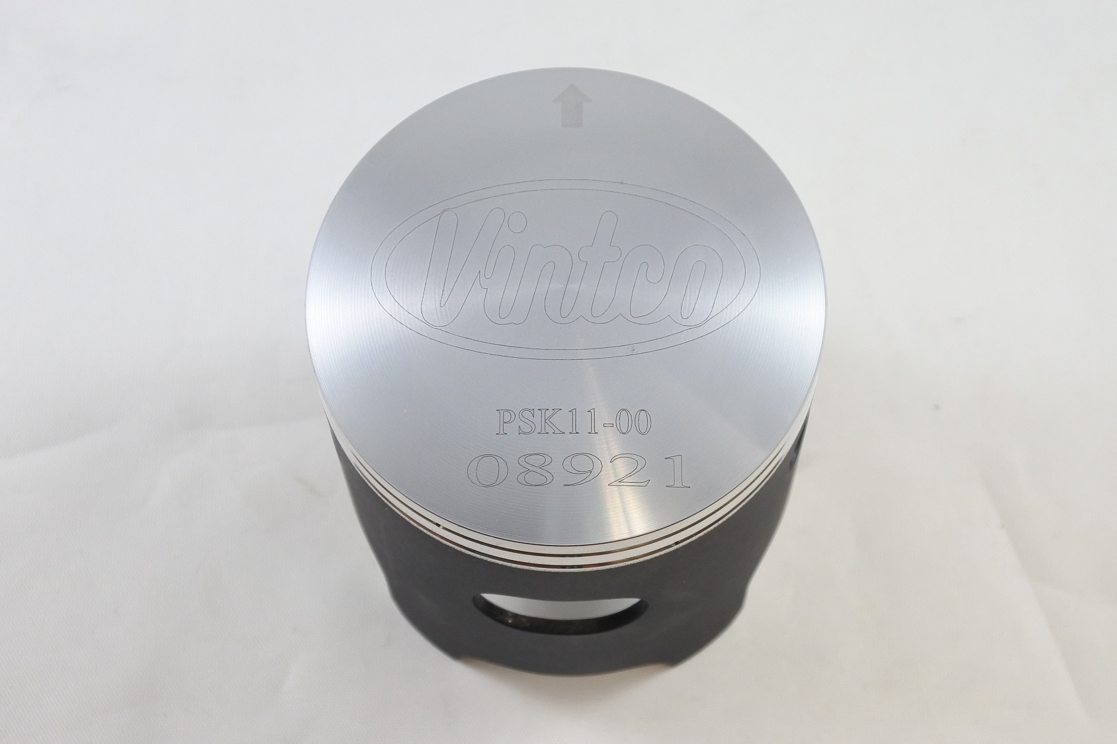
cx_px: 558
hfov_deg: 40.3
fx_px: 1520
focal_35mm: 49
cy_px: 372
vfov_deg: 27.5
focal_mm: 18.4
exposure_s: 1/125
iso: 500
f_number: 4.5
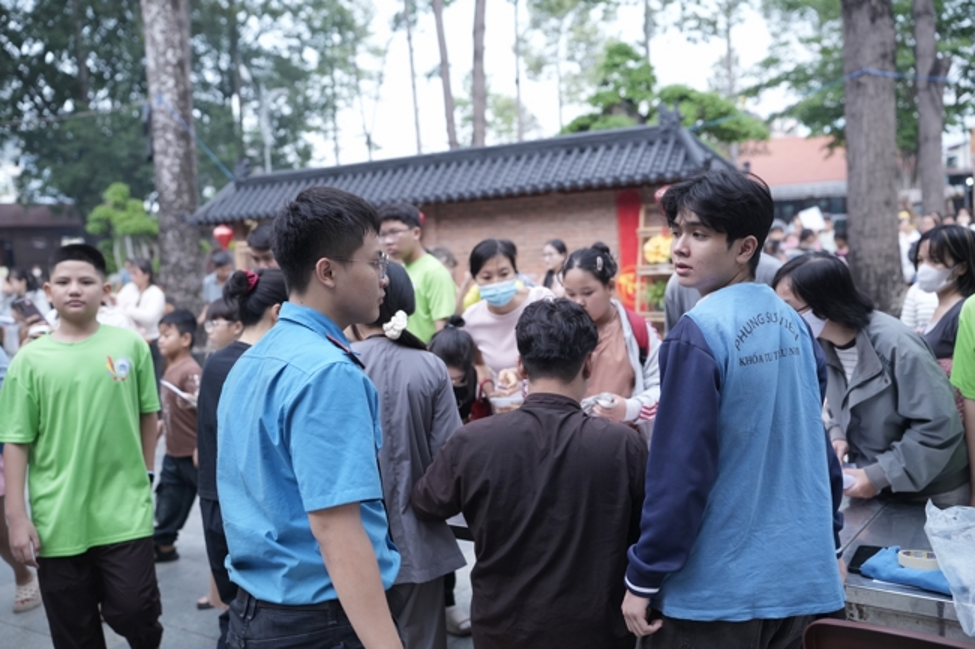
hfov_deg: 54.4
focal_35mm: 35
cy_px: 324
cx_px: 488
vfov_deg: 37.8
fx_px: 948
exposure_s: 1/800
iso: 1250
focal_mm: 35
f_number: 2.8
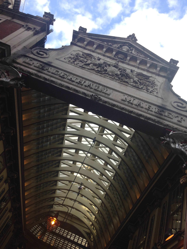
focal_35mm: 33
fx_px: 238
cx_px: 94
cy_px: 124
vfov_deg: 55.4
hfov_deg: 42.9
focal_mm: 4.12
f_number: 2.4
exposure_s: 1/271
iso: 50
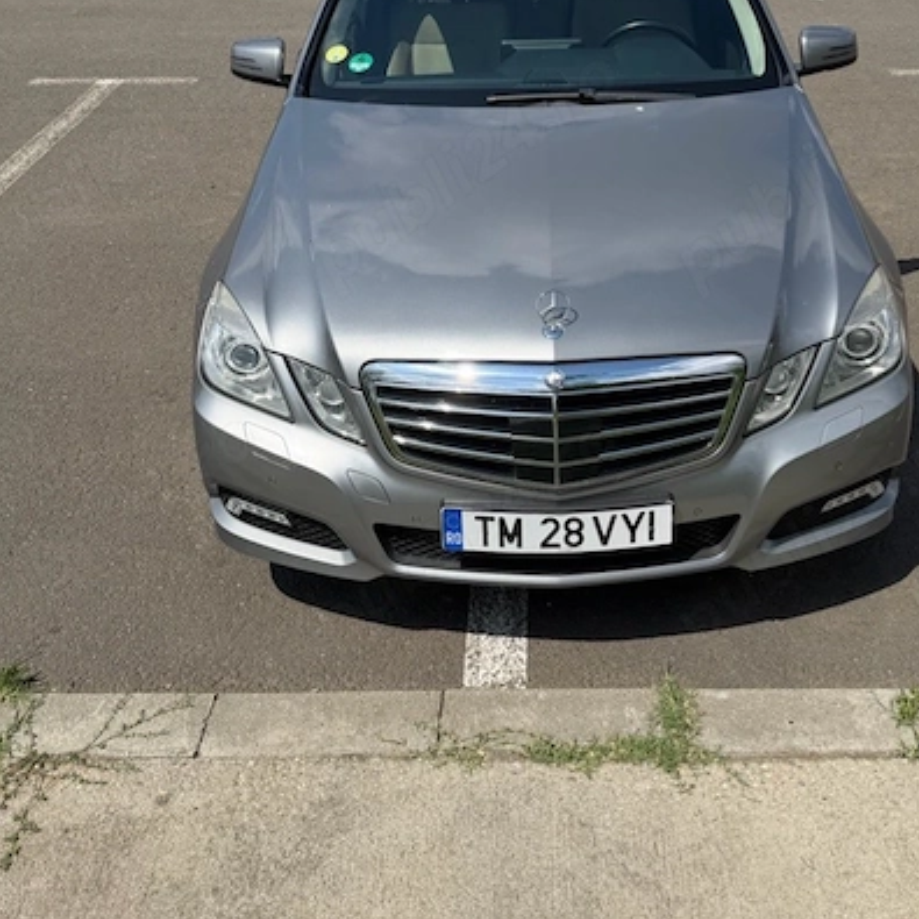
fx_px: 1292
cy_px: 226
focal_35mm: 43
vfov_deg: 38.1
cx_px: 558
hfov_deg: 39.0
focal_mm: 6.76
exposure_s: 1/7353
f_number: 1.78
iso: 80
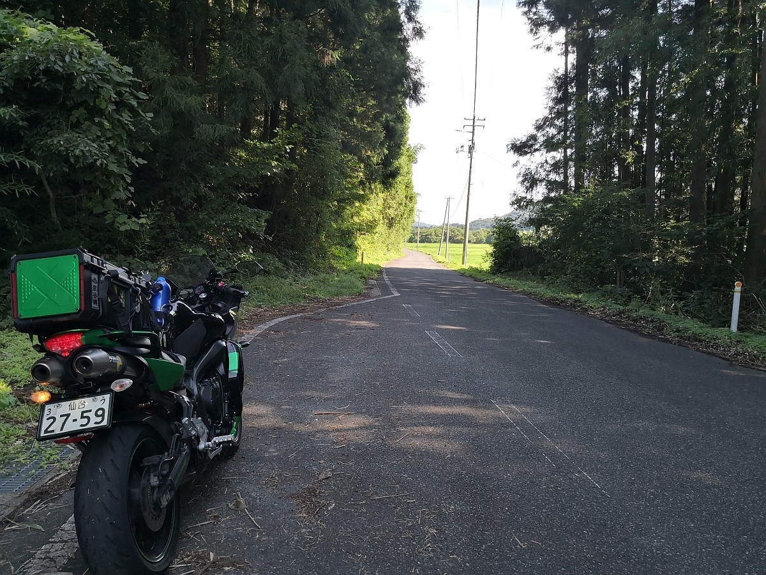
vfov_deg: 51.4
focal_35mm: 27
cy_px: 288
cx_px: 383
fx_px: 597
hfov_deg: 65.3
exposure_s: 1/899
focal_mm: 3.95
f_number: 1.6
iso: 100
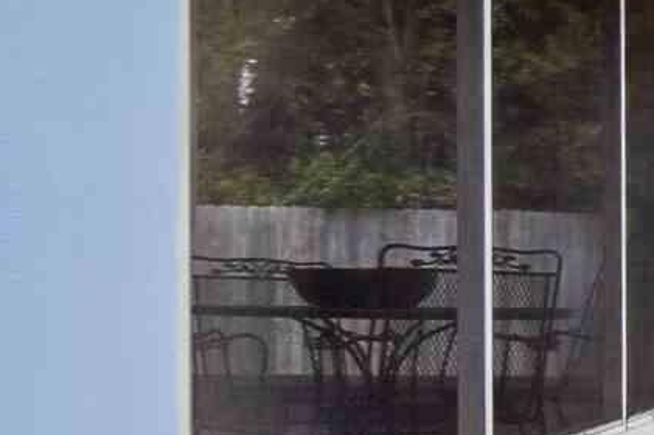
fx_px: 1325
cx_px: 1339
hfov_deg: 18.0
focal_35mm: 73
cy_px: 150
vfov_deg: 18.6
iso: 100
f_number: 8
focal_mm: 10
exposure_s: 1/200
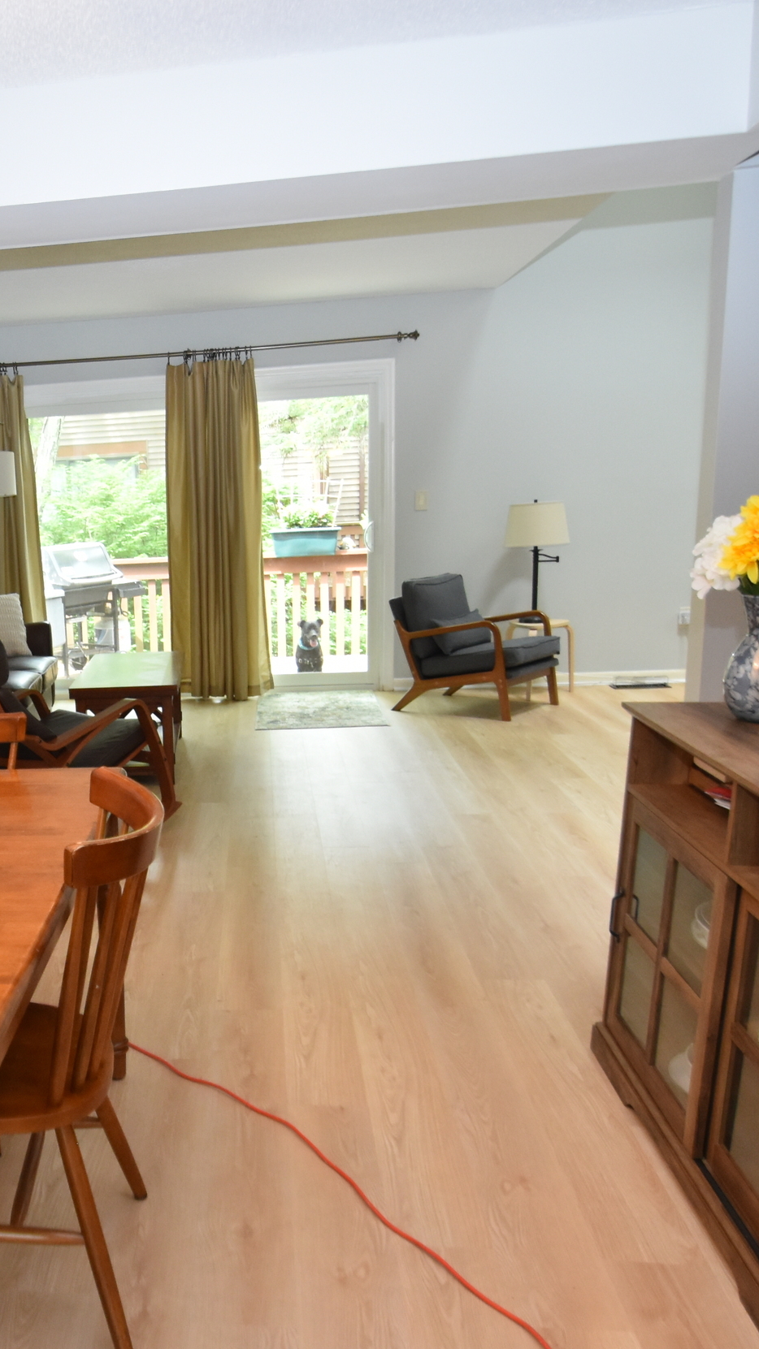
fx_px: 1144
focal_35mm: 32
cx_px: 101
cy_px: 765
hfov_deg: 34.9
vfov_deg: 60.8
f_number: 4.5
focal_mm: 11
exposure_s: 1/100
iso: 800
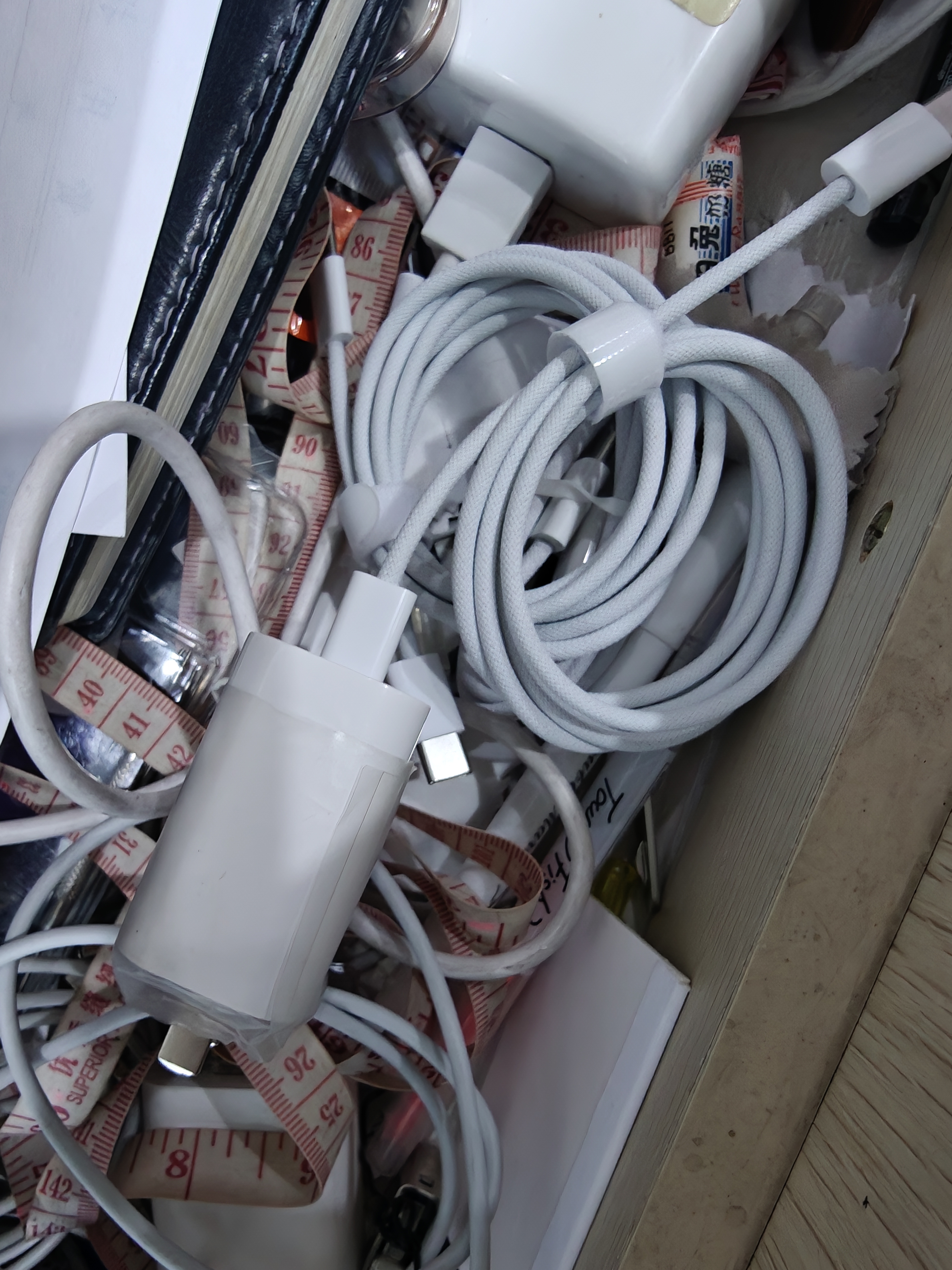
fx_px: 843
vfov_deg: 73.9
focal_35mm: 23
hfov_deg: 58.9
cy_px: 635
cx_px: 476
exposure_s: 1/30
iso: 2000
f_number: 2
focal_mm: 2.3
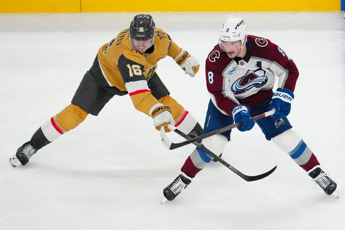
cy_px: 115
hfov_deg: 5.2
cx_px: 172
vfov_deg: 3.4
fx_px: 3833
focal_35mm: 400
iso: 4000
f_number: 3.5
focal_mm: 400
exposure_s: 1/2000
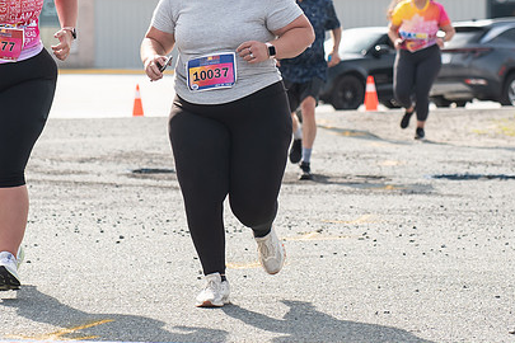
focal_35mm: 227
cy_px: -7
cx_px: 211
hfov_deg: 9.1
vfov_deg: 6.0
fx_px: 3247
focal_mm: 95
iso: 250
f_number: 4.5
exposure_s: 1/2000
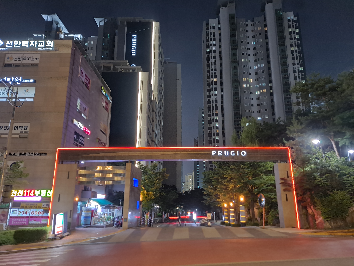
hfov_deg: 71.6
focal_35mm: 24
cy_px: 133
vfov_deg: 56.8
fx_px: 245
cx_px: 177
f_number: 1.8
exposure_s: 1/20
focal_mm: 5.23
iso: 2000
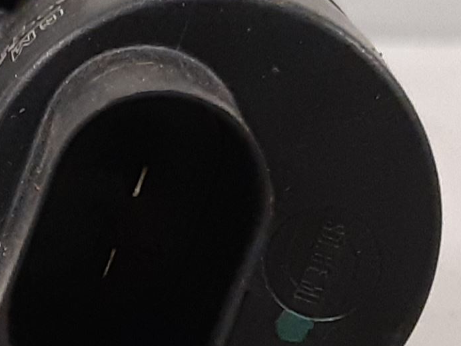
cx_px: -39
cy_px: 249
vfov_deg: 19.0
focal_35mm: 77
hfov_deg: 23.8
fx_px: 1025
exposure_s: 1/50
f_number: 1.7
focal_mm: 3.93
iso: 250
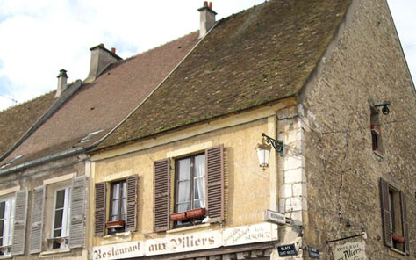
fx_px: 578
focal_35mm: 51
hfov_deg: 39.6
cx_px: 223
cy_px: 197
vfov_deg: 25.0
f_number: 2.8
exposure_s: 1/1000
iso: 100
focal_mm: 8
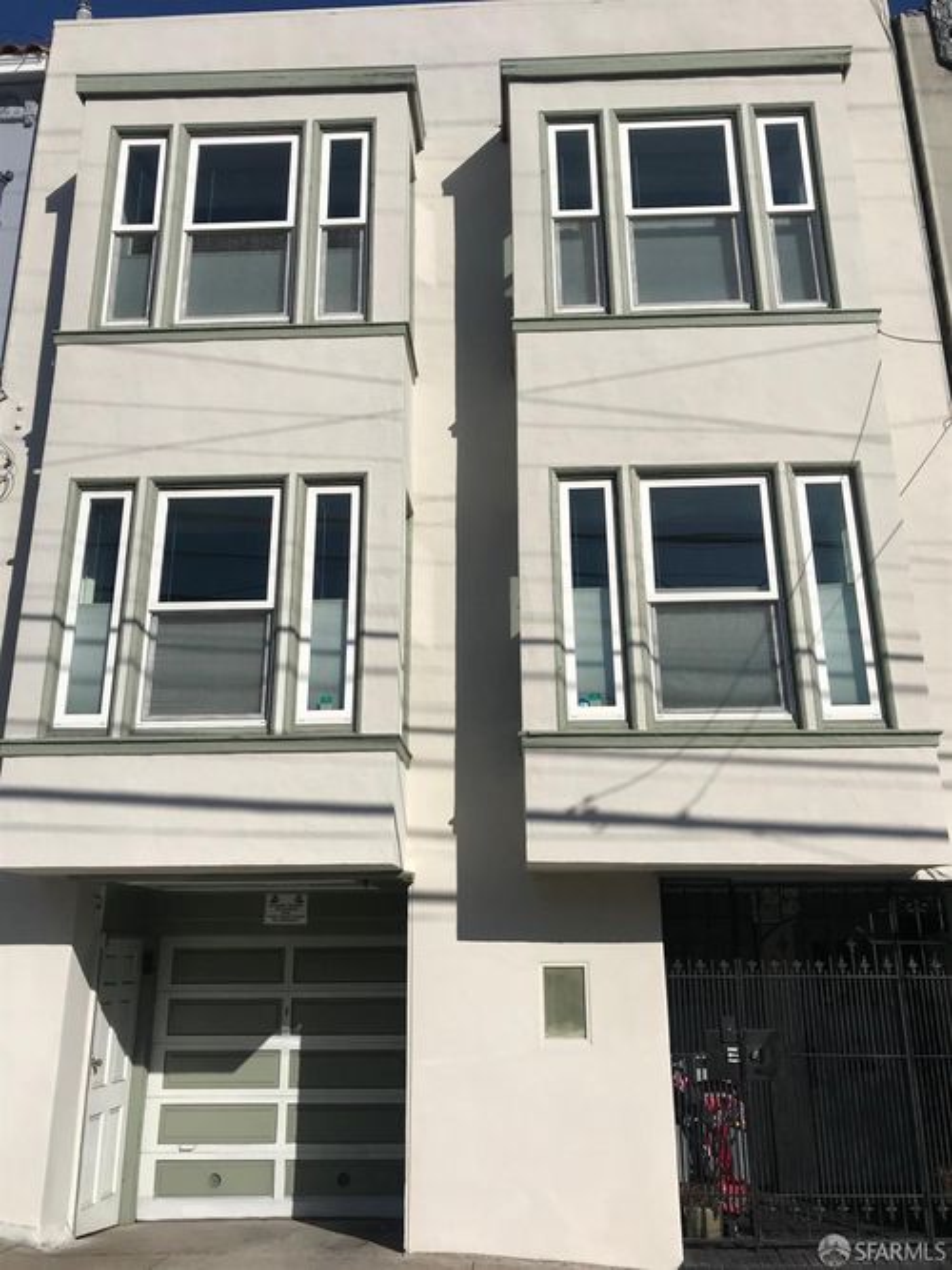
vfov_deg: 63.5
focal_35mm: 28
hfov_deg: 49.7
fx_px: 1027
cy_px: 635
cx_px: 476
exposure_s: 1/5650
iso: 20
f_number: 1.8
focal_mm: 3.99
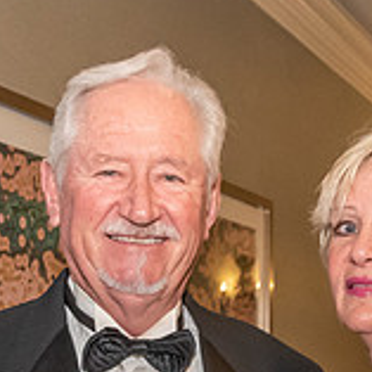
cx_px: 284
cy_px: 423
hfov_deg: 17.8
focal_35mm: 97
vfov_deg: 17.3
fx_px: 1179
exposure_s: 1/60
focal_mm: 20
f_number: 3.5
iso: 3600
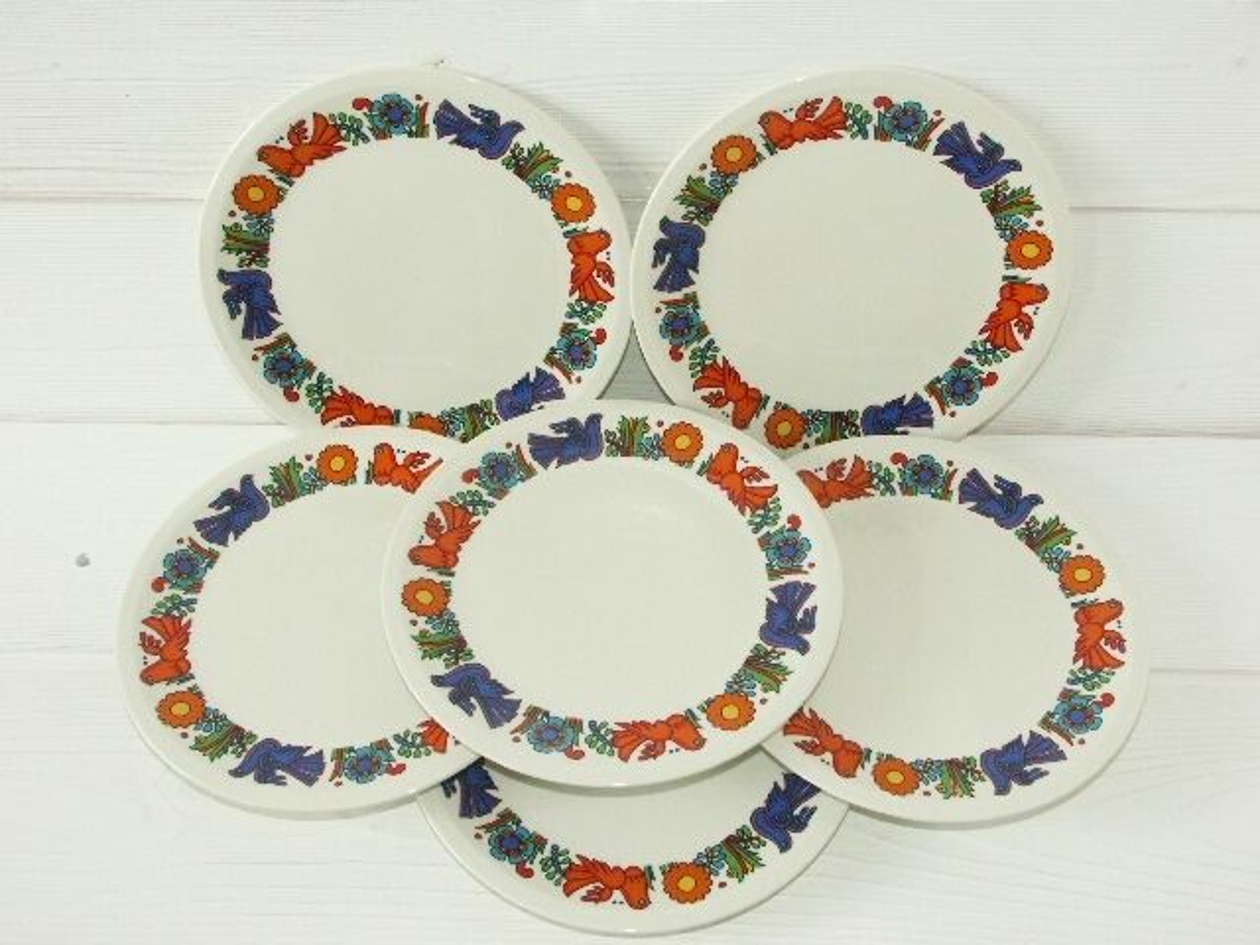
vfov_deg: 40.7
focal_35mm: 35
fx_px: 1274
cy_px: 472
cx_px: 630
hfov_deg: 52.6
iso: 200
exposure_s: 1/100
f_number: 5
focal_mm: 9.17
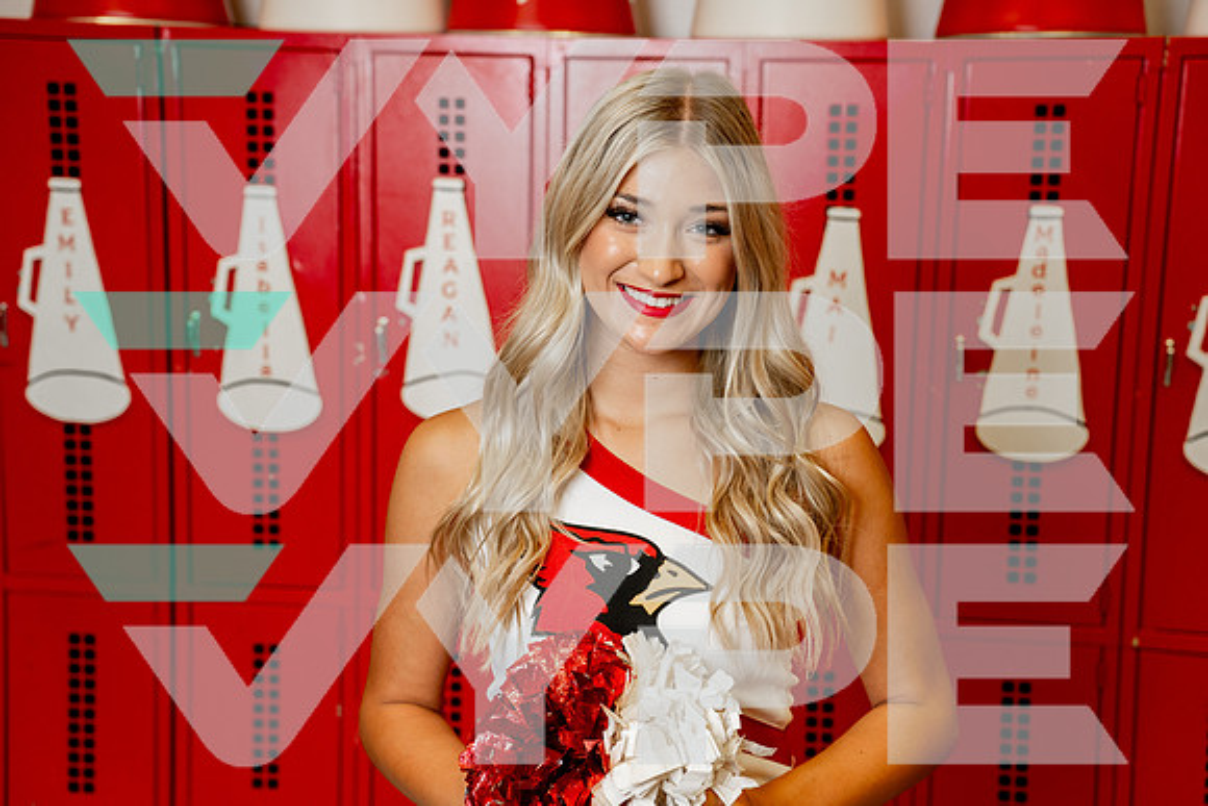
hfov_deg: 36.9
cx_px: 604
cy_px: 403
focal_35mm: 54
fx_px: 1812
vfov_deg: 25.1
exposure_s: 1/250
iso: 800
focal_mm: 54
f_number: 4
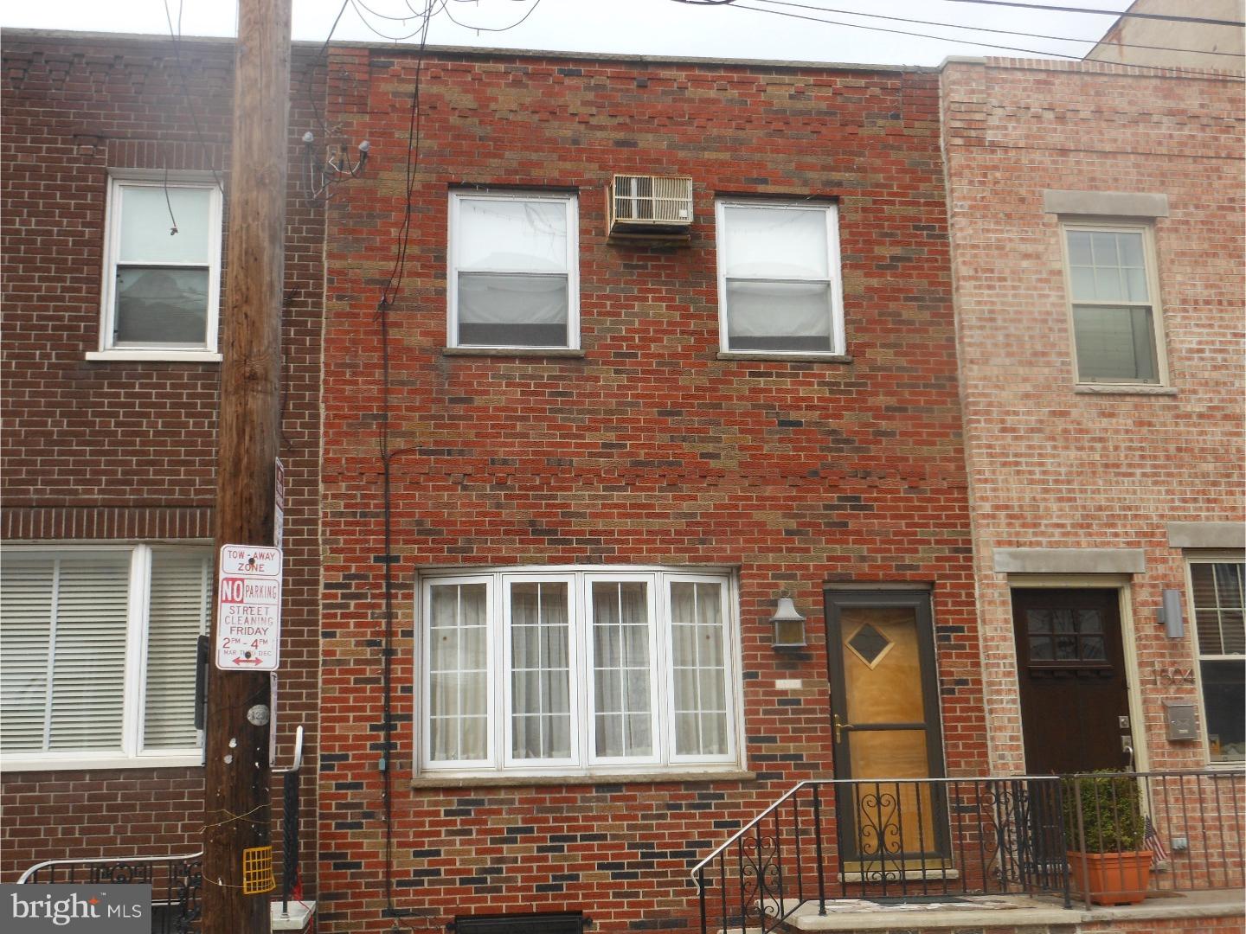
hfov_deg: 47.9
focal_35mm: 39
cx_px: 623
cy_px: 467
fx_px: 1404
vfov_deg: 36.8
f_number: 4.3
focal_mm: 6.9
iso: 80
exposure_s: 1/250
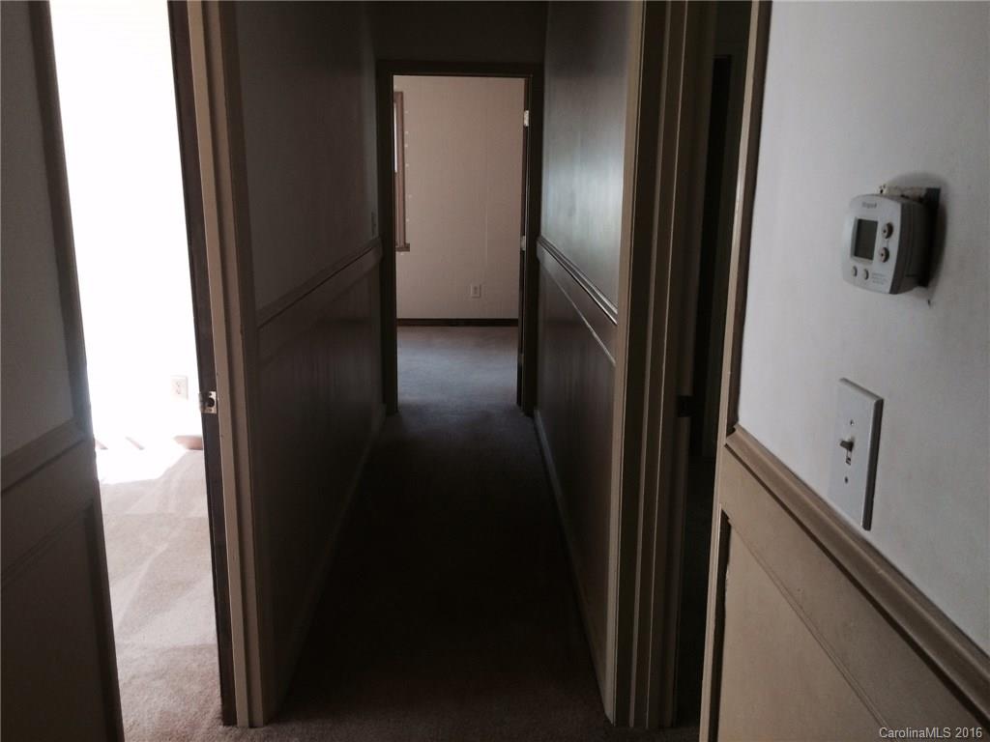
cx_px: 495
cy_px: 371
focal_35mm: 29
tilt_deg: -12.1
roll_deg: -3.5
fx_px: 829
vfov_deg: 48.2
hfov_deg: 61.7
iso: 50
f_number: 2.2
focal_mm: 4.15
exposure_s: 1/30
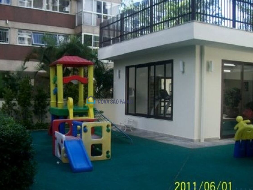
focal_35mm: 41
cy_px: 100
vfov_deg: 35.1
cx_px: 110
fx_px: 300
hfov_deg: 45.7
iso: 80
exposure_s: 1/265
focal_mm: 6
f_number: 2.7
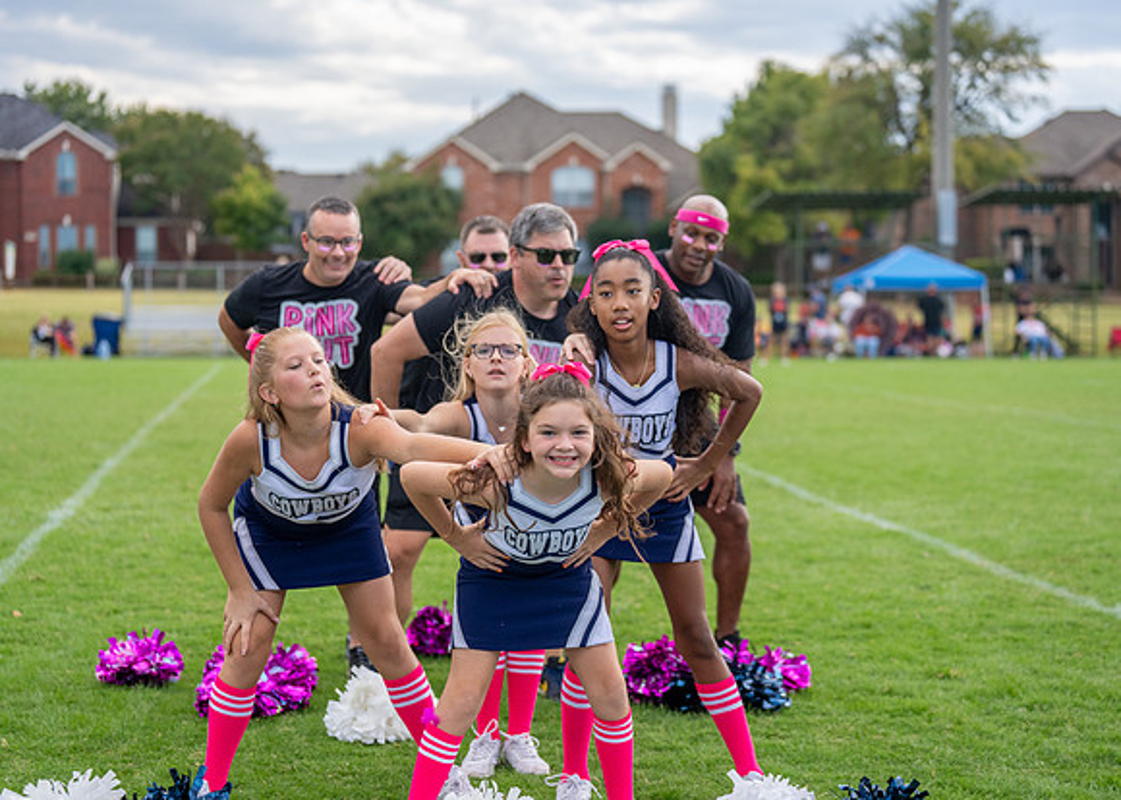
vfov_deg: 18.8
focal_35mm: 76
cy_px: 400
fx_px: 2413
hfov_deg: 26.2
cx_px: 560
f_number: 2.8
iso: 500
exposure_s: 1/4000
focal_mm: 70
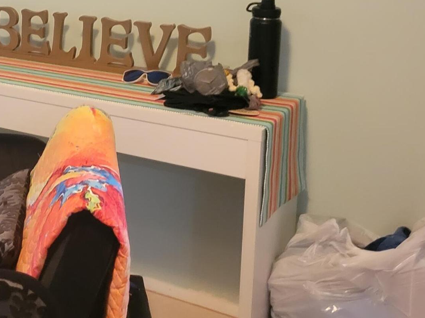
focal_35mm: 70
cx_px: -129
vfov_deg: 20.2
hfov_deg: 24.3
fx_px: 859
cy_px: -13
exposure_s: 1/40
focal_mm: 5.4
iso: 640
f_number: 1.8
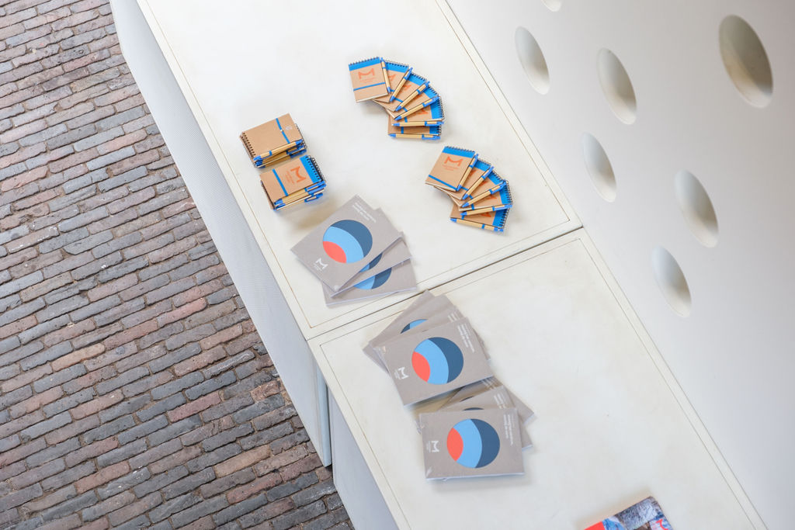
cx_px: 398
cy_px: 265
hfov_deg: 25.0
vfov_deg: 16.8
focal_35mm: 81
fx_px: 1795
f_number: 2.8
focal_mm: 51.6
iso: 250
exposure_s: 1/125
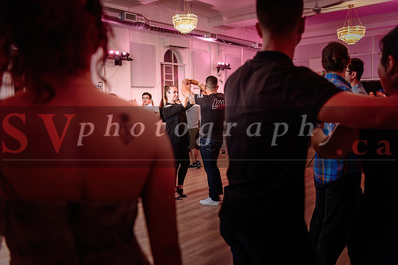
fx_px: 387
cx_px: 199
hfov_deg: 54.4
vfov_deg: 37.9
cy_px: 132
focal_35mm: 35
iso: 1000
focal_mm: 35
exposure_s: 1/80
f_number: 3.2
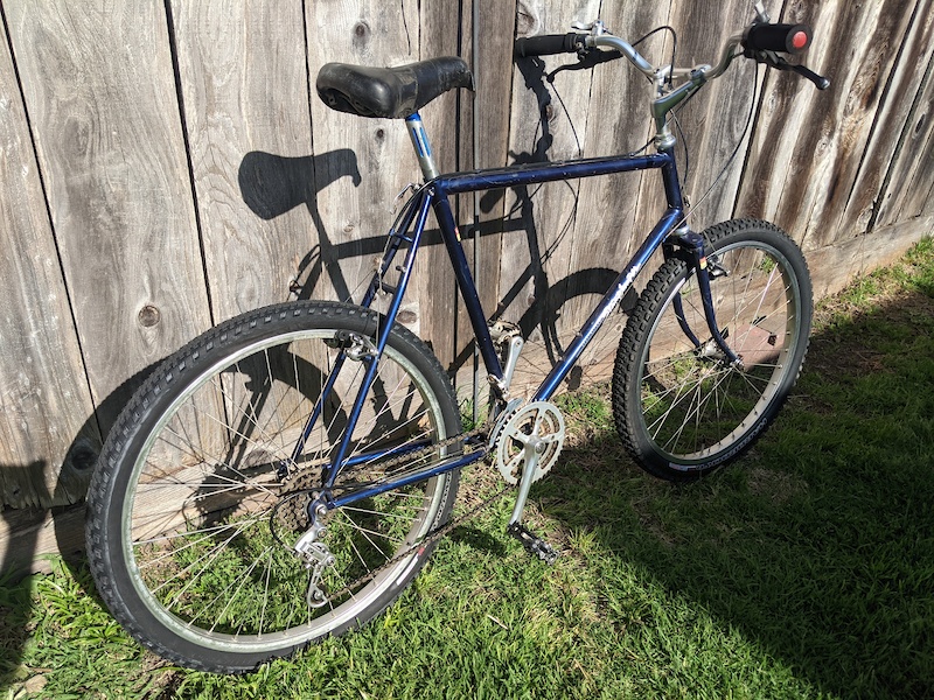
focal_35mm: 27
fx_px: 729
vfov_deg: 51.4
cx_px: 467
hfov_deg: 65.3
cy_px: 350
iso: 44
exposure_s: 1/1949
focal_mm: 4.44
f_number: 1.8
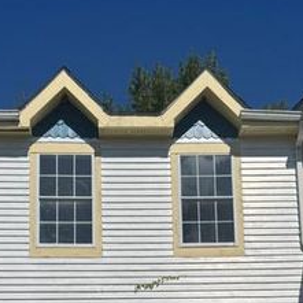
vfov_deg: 24.7
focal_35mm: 64
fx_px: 634
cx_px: 148
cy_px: 349
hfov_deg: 26.9
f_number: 1.78
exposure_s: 1/12346
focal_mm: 6.76
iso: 64
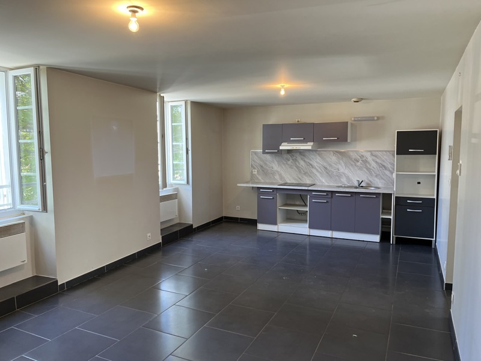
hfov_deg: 67.3
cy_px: 180
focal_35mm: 26
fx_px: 361
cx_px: 240
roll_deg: +0.5
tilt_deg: -3.9
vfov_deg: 53.1
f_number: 1.6
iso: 125
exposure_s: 1/100
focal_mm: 5.1
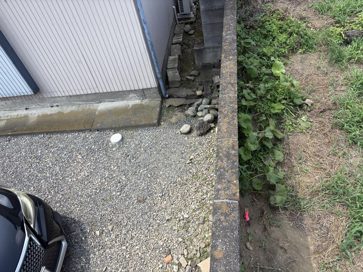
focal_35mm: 26
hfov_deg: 67.3
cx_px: 182
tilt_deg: -45.0
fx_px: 273
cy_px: 136
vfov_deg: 53.1
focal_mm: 5.96
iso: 50
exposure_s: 1/1155
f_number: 1.6
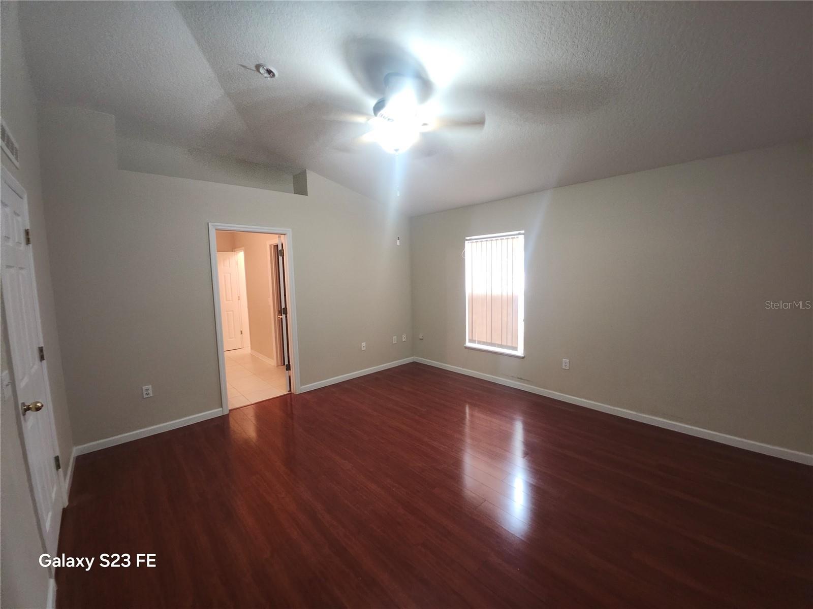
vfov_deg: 89.9
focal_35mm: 13
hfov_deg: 106.2
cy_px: 304
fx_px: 305
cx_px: 406
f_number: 2.2
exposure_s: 1/30
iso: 320
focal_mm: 1.74
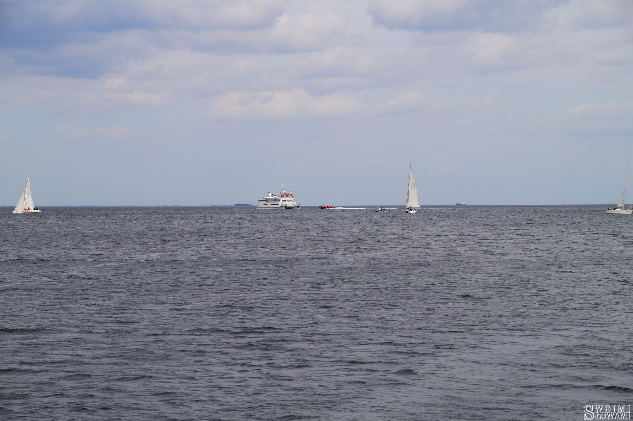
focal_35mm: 105
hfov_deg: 19.5
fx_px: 1845
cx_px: 316
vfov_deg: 13.0
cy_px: 210
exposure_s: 1/320
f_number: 8
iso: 100
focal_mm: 70
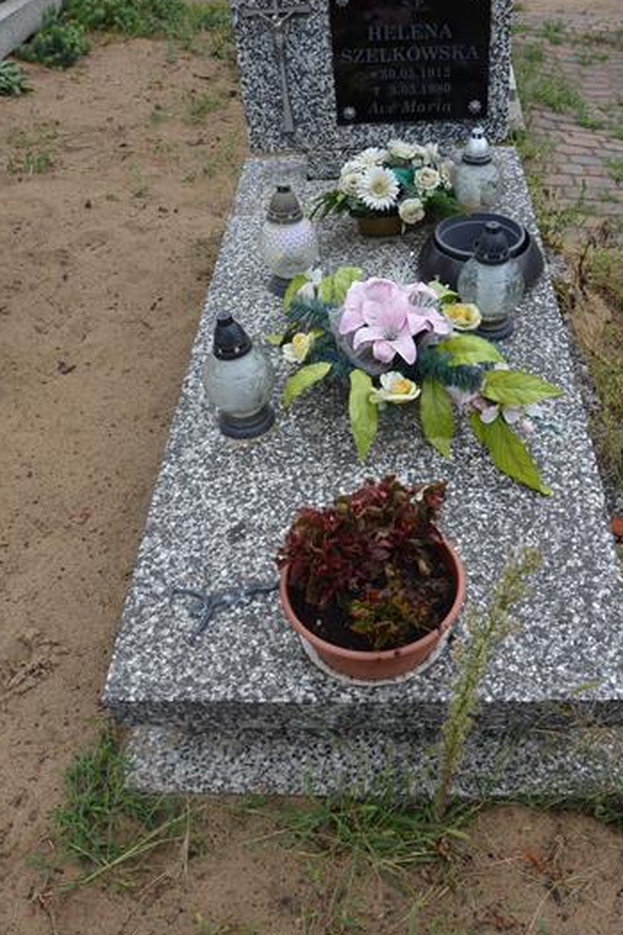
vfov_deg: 57.2
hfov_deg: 39.8
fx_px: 857
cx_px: 361
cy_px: 460
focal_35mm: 33
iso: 100
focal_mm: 18
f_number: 5.6
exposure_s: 1/125
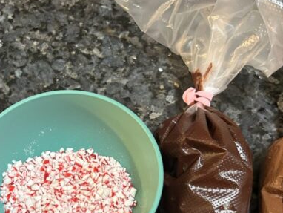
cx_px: 105
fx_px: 401
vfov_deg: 28.7
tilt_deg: -65.0
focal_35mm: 49
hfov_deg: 38.6
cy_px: 184
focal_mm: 5.7
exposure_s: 1/40
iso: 400
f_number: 1.5
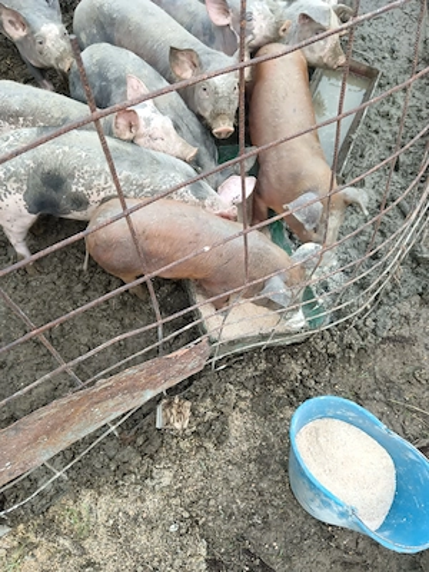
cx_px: 214
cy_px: 286
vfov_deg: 65.3
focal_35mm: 27
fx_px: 446
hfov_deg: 51.4
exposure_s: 1/100
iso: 219
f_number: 1.9
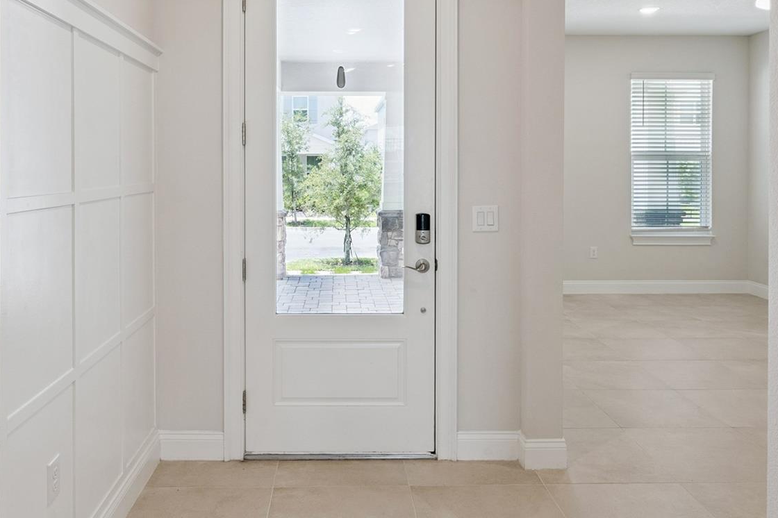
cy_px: 166
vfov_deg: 42.9
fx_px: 648
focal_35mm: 30
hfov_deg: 61.8
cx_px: 342
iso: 1000
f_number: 10
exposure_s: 1/100
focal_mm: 21
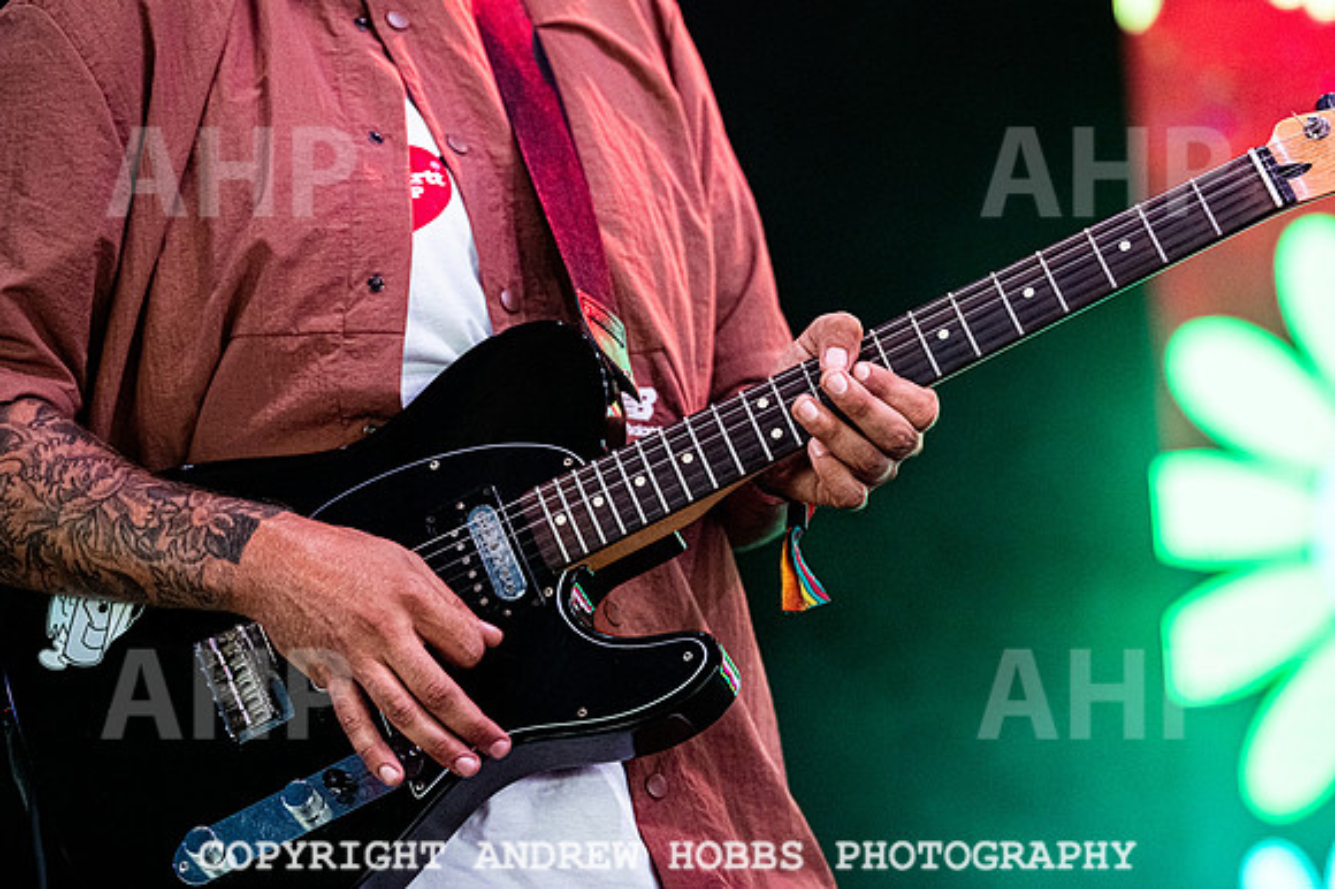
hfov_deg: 14.7
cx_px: 668
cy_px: 444
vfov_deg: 9.8
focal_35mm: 140
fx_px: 5191
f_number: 3.5
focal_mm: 140
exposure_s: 1/640
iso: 2500
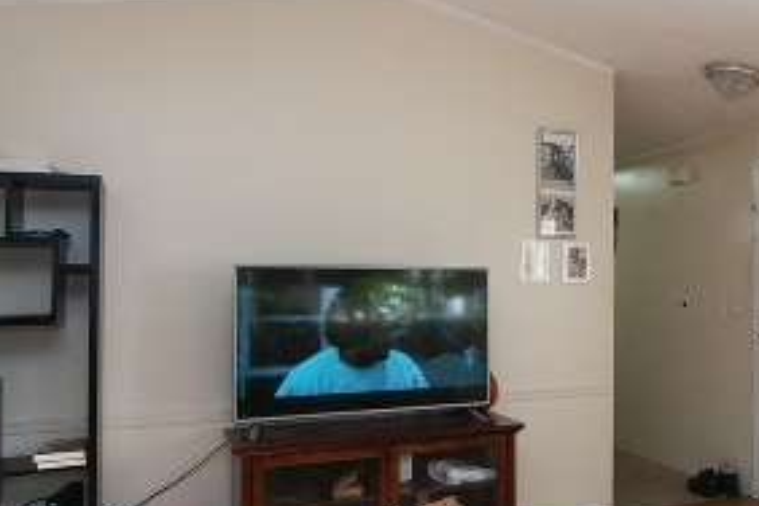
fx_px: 717
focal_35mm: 34
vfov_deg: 38.8
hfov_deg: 53.1
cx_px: 576
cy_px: 214
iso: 320
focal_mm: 10
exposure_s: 1/10
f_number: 9.5
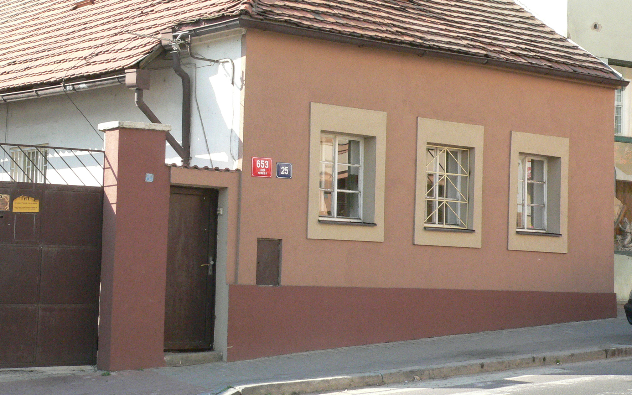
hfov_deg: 29.0
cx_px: 316
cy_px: 173
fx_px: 1223
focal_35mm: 71
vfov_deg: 18.3
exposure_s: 1/500
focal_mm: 11
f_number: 5.6
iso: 400
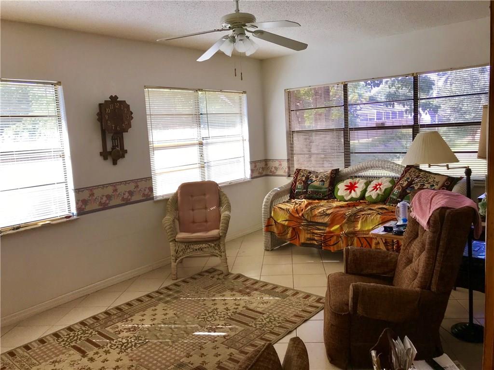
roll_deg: +3.3
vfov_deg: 49.7
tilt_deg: -8.0
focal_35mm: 28
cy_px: 185
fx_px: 400
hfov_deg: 63.4
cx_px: 247
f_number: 1.8
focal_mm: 3.99
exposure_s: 1/120
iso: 32
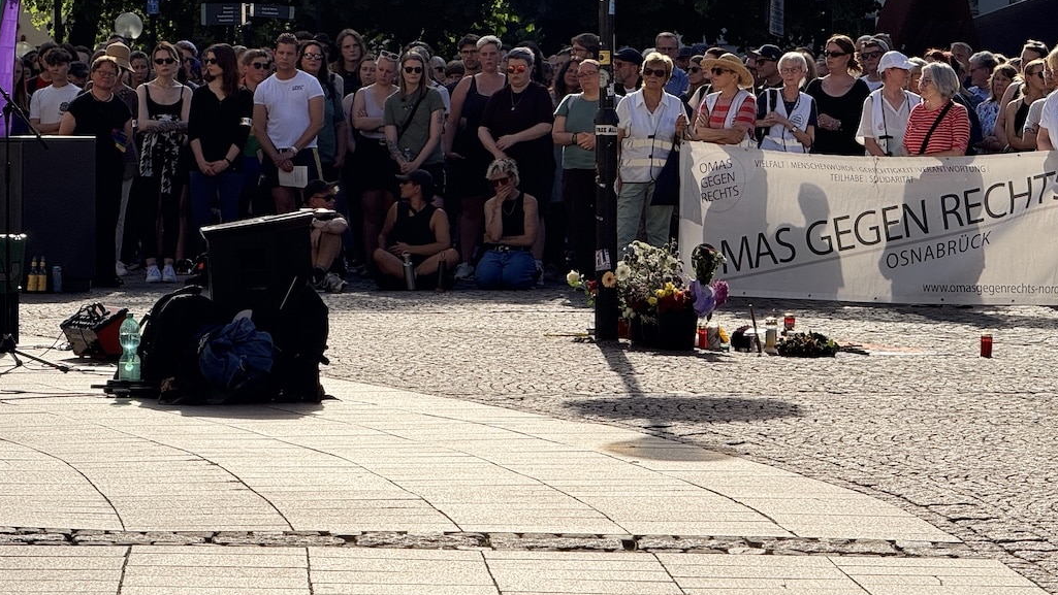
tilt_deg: -3.2
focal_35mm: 153
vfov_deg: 7.9
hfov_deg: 14.0
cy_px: 195
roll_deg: +0.7
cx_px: 560
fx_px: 4293
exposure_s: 1/2439
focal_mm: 15.66
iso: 50
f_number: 2.8
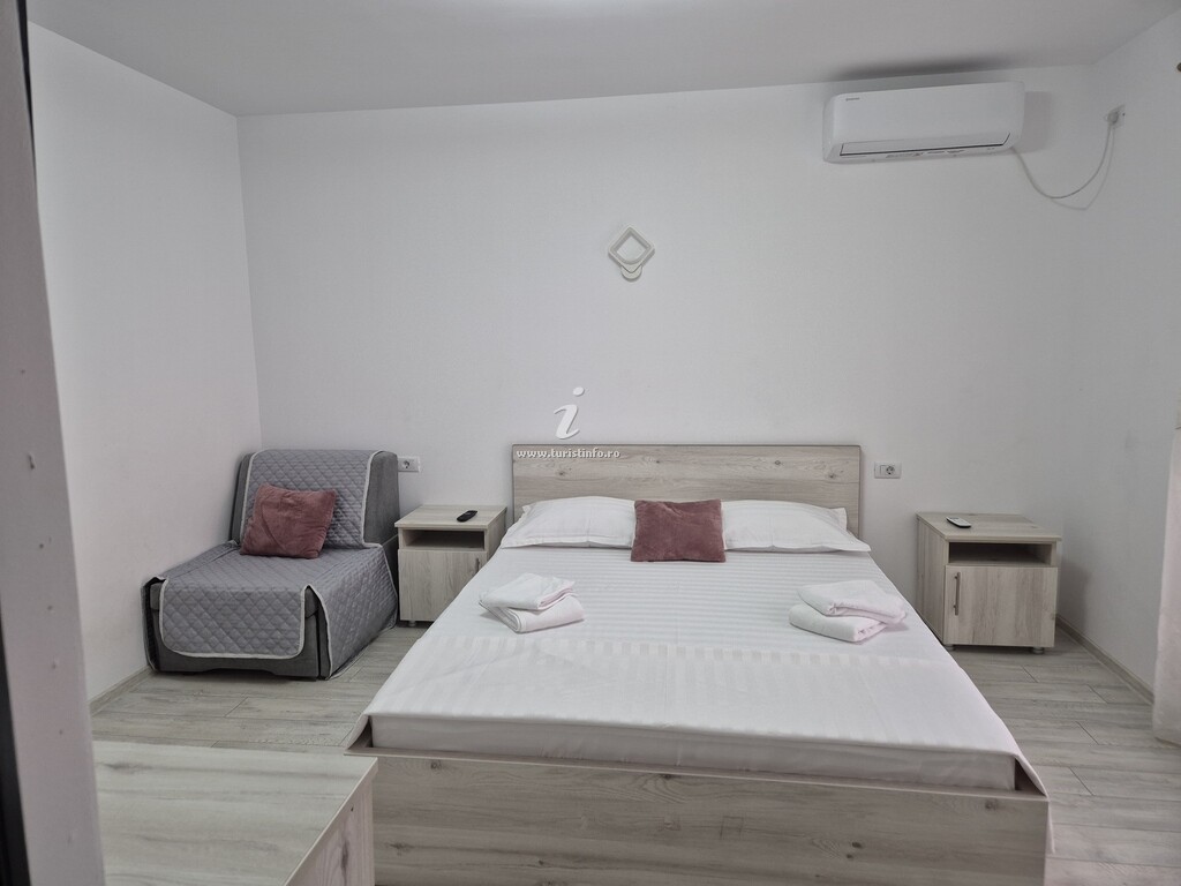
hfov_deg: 73.9
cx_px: 590
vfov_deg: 58.9
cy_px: 443
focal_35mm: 23
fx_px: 785
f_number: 1.8
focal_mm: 5.4
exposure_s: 1/55
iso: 160
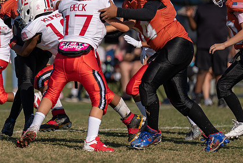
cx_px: 7
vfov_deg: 3.2
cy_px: 44
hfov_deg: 4.8
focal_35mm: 428
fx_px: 2891
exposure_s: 1/4000
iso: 125
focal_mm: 200
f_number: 2.8
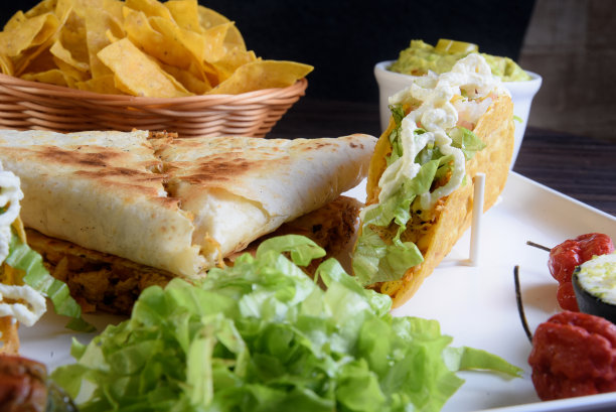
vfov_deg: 20.6
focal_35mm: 66
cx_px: 308
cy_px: 206
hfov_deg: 30.5
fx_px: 1130
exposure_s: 1/100
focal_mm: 66
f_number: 16
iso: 200
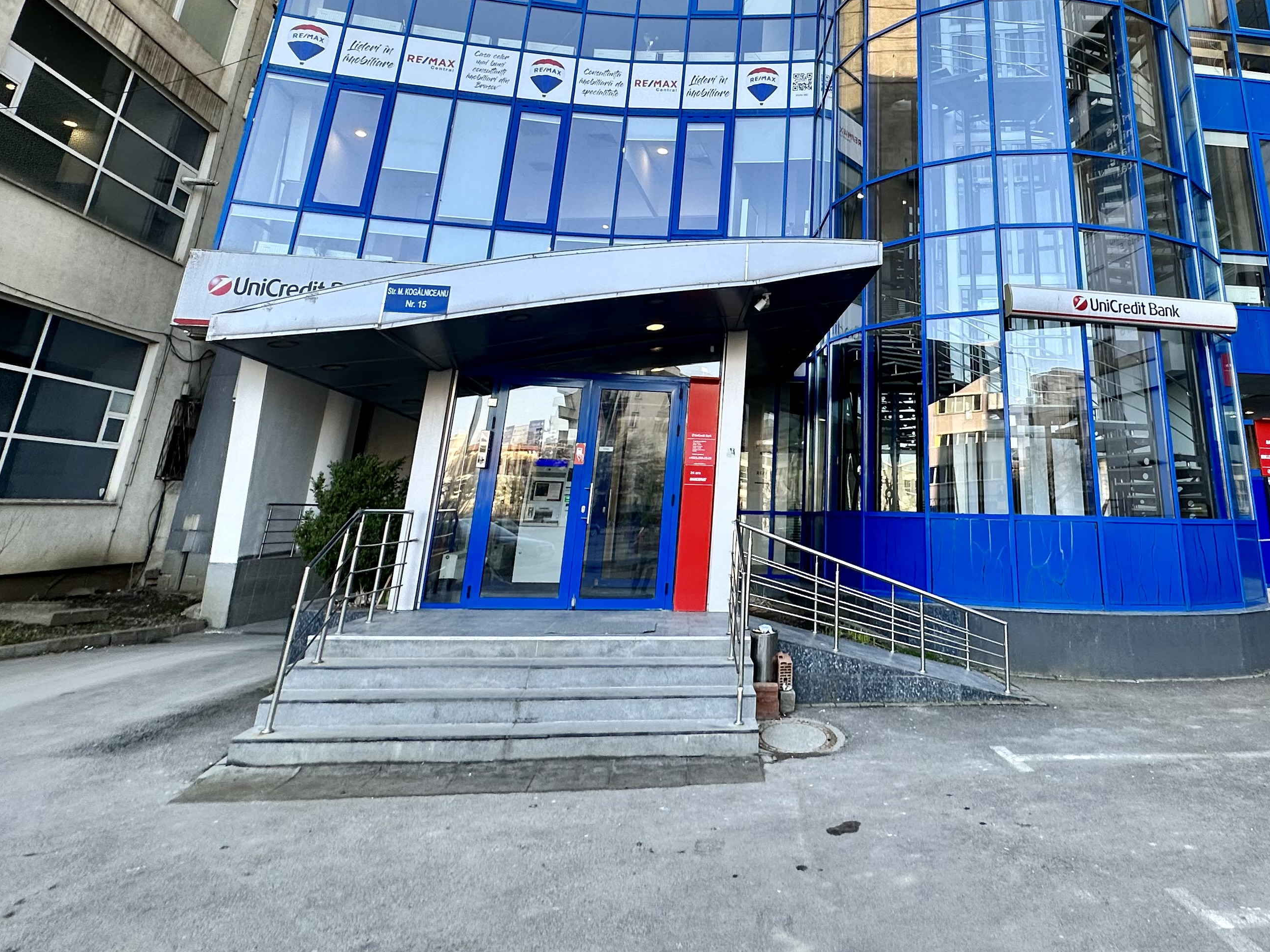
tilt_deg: +18.0
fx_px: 807
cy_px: 256
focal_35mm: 22
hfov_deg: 74.6
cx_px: 822
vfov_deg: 58.4
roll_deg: -2.0
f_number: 2.2
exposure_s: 1/184
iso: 40
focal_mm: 2.22
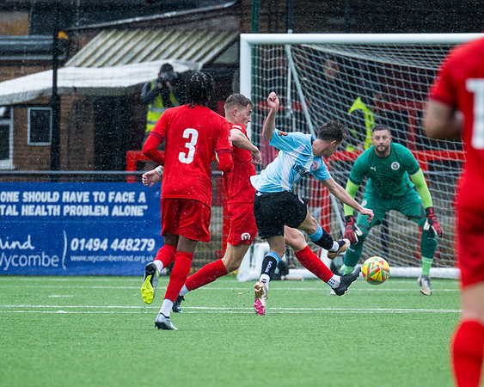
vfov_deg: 2.6
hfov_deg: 3.3
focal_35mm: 586
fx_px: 8384
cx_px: 219
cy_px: 317
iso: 800
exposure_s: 1/1250
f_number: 4
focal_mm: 280
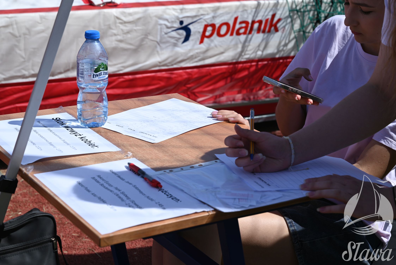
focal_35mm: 75
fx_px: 825
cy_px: 132
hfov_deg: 27.0
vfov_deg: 18.2
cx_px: 198
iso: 100
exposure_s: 1/500
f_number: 8
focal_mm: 75
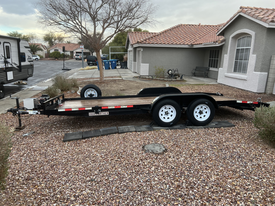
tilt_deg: -13.4
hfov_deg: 67.3
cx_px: 138
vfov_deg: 53.1
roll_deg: -0.5
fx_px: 207
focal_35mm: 26
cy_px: 103
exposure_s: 1/211
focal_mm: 5.7
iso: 40
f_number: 1.5
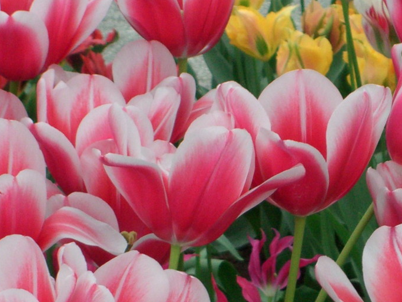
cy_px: 301
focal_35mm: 267
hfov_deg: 7.4
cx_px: 387
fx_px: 3100
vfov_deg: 5.6
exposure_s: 1/125
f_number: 5.1
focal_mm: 23.7
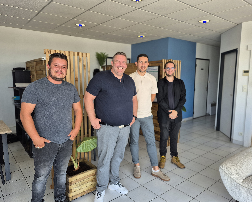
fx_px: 179
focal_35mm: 24
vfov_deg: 58.8
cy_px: 101
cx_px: 124
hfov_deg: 70.3
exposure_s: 1/100
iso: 32
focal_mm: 5.4
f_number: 1.8
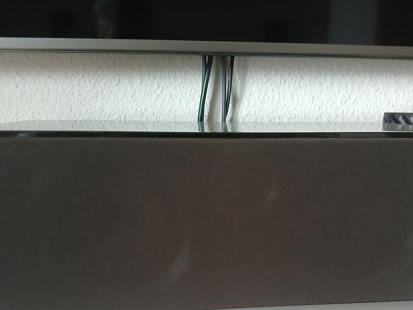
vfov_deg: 39.1
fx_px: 430
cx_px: 220
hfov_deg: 51.3
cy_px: 214
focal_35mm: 36
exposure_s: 1/50
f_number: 1.8
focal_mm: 3.98
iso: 200
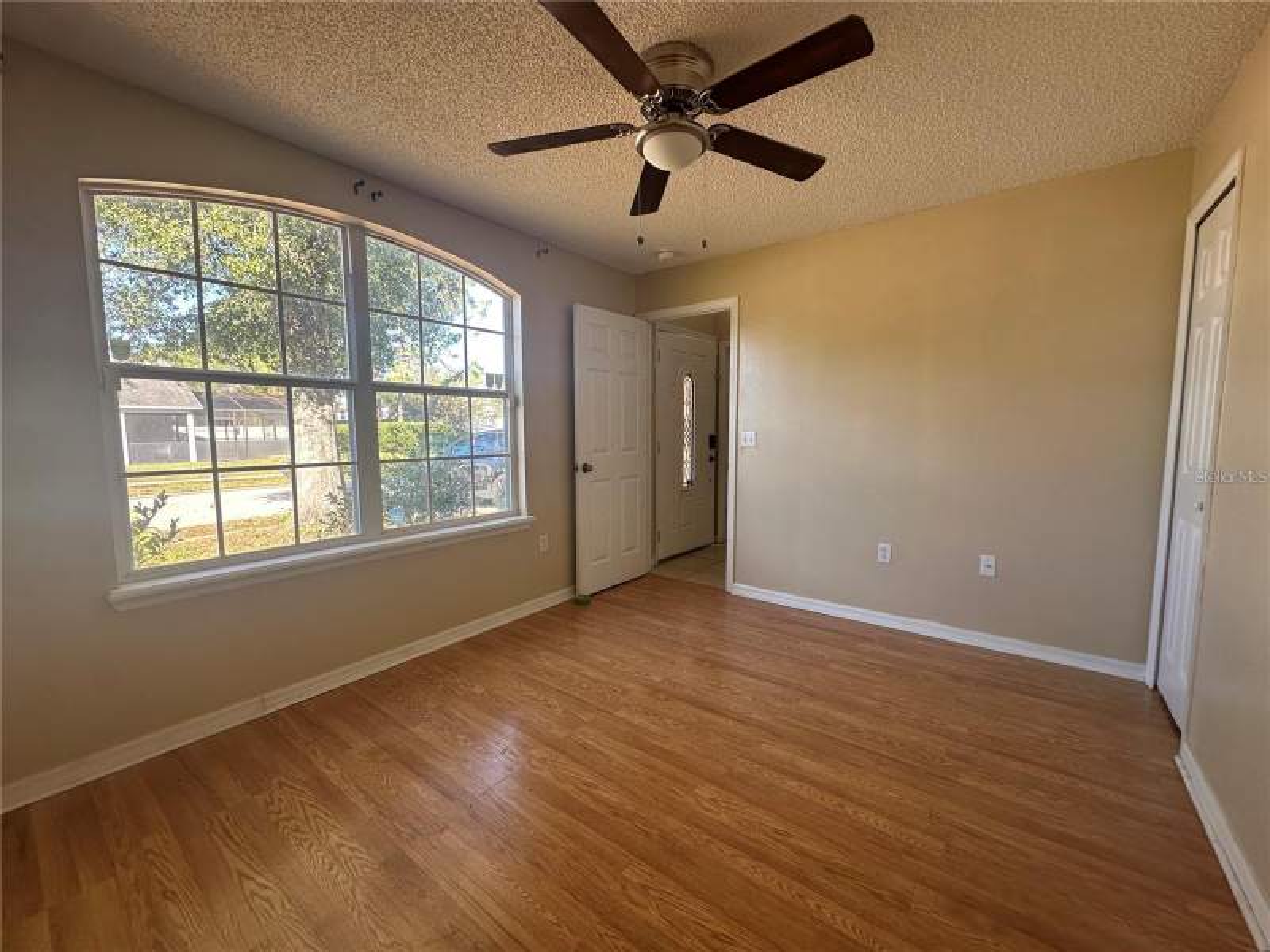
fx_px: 514
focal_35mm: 14
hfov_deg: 102.1
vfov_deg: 85.7
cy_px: 476
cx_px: 635
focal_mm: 2.22
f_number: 2.2
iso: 80
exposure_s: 1/99
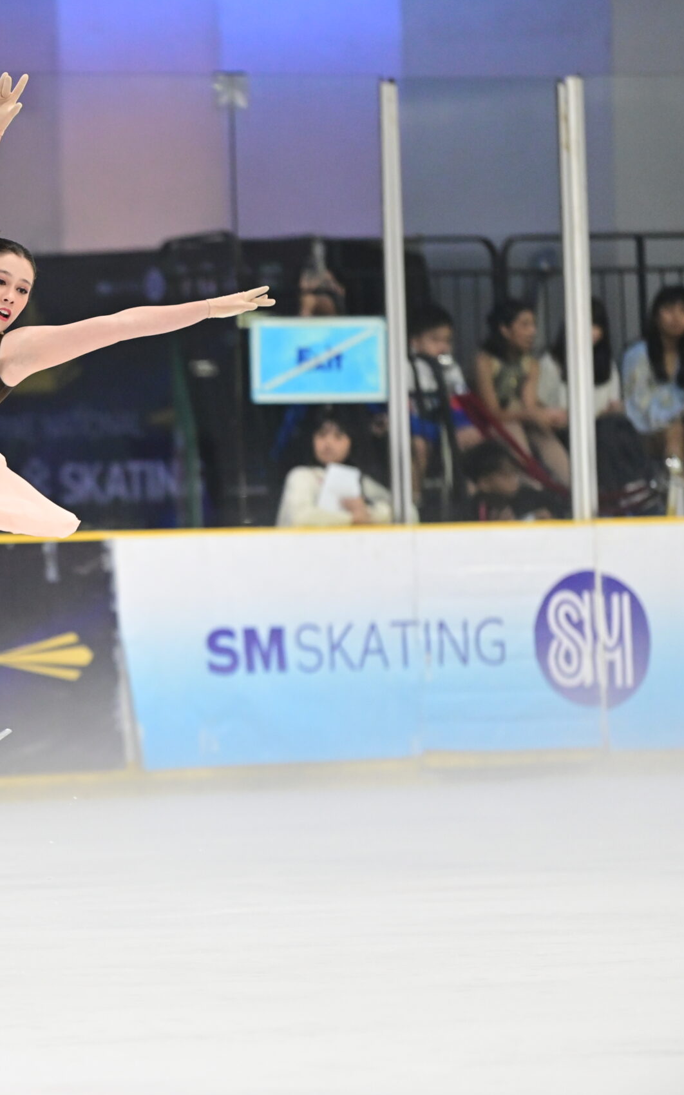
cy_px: 548
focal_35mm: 307
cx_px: -113
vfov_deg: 6.8
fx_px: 9156
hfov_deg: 4.3
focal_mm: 200
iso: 4000
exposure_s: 1/1000
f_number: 3.2
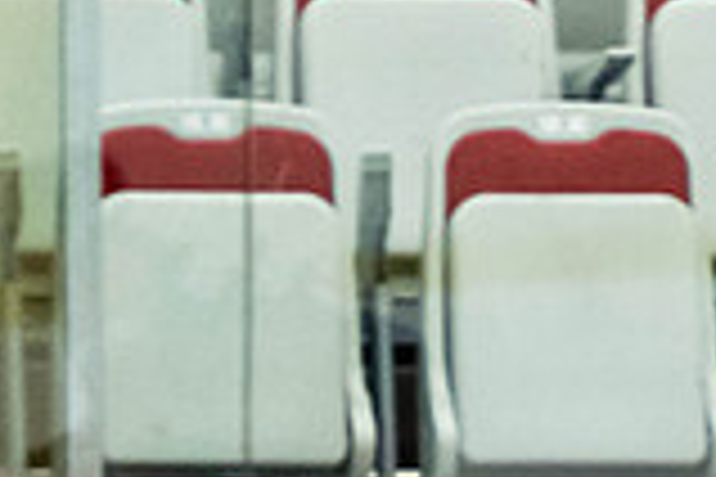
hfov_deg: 1.8
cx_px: 1127
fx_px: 22154
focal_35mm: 1114
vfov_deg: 1.2
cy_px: 826
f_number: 2.8
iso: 2800
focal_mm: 160
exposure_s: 1/640
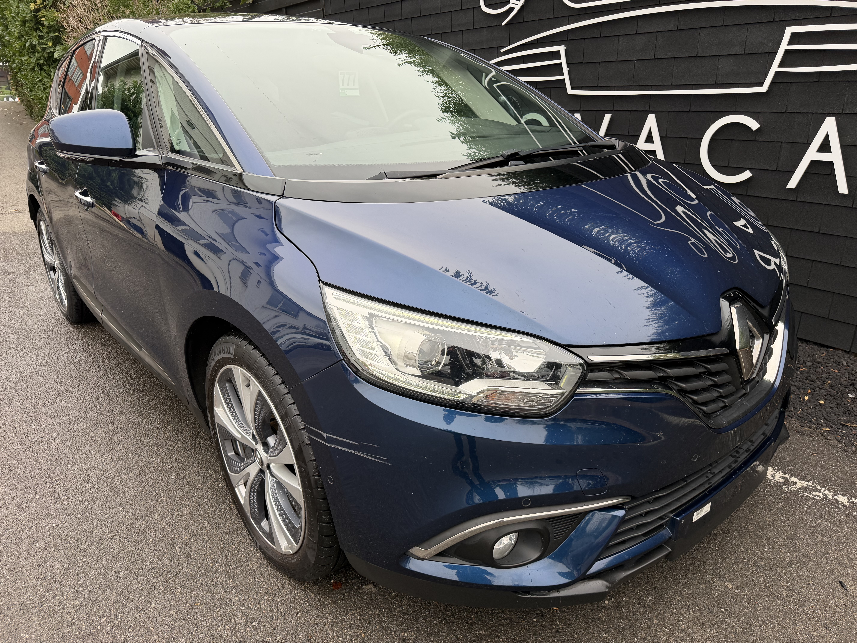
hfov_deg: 71.6
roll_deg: +1.0
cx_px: 428
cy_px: 322
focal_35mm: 24
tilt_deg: -20.7
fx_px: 594
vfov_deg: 56.8
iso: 100
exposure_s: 1/510
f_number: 1.78
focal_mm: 6.76
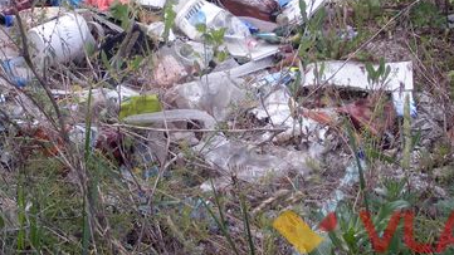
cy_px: 24
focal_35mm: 76
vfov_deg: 15.7
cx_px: 196
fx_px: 915
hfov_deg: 27.8
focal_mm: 6.3
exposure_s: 1/162
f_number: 3.5
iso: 64
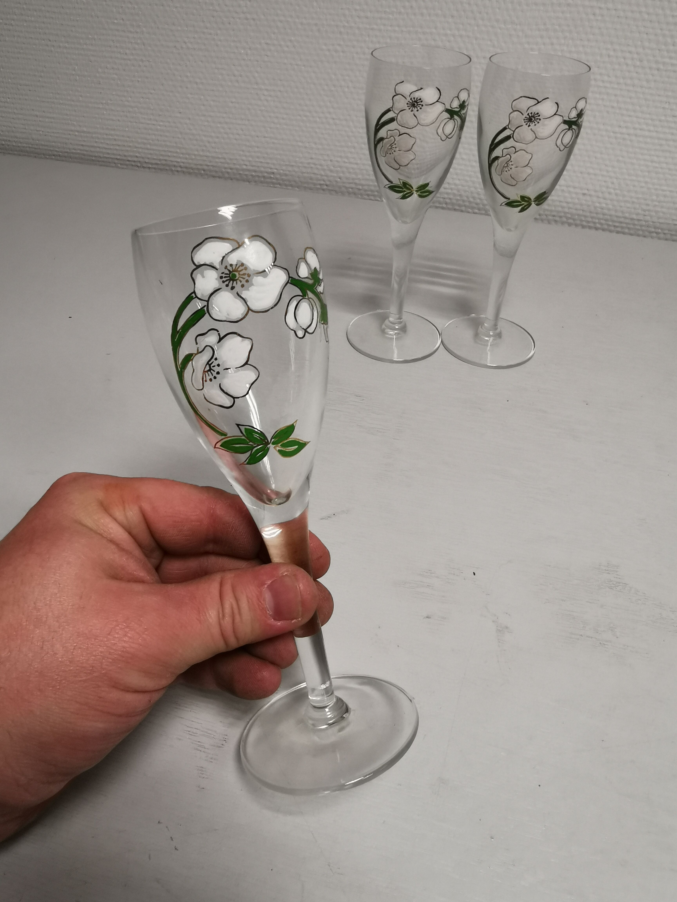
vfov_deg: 67.3
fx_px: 678
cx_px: 338
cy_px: 451
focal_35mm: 26
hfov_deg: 53.1
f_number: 2.2
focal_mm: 2.26
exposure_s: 1/50
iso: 160
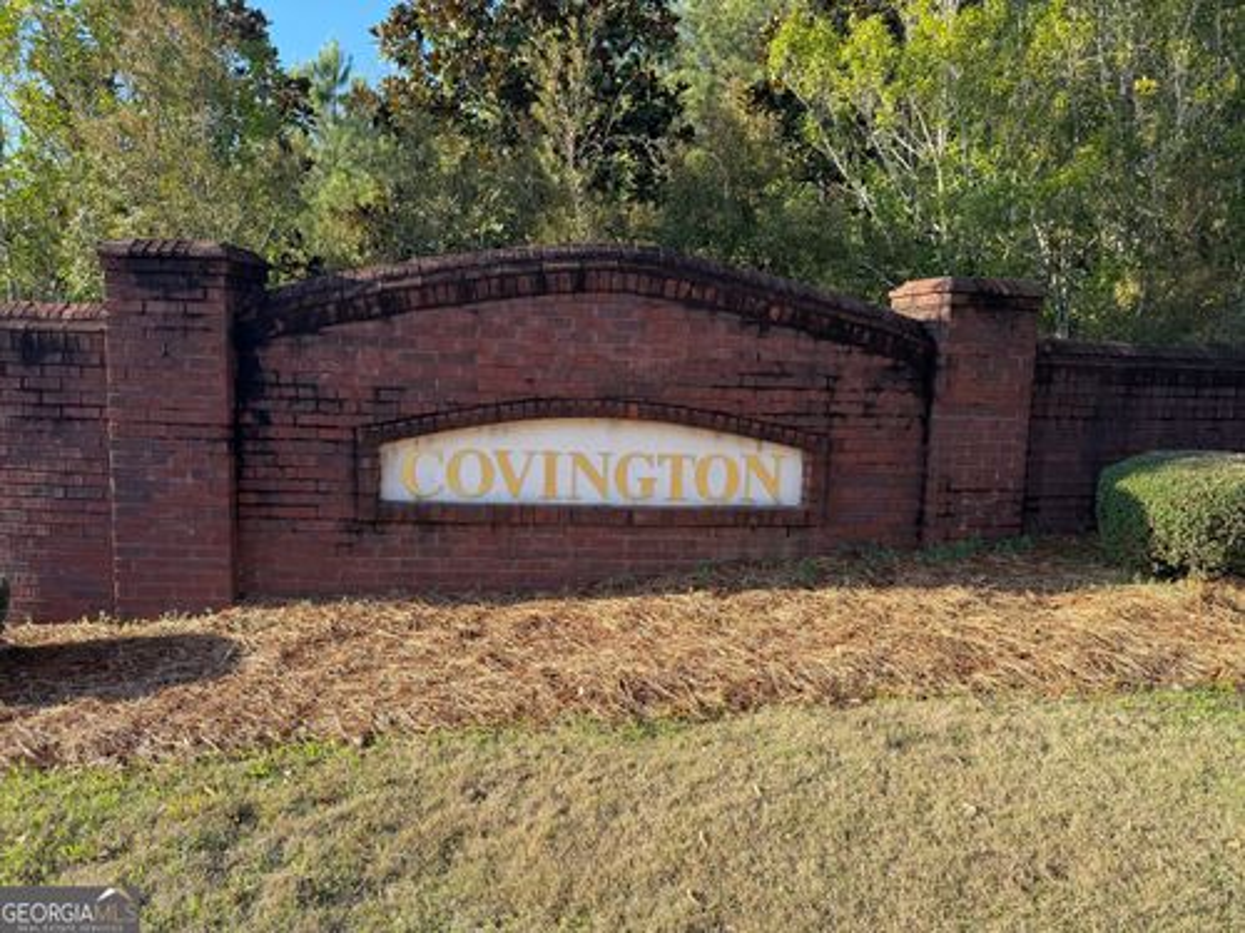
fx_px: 863
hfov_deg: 71.6
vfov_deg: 56.8
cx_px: 622
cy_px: 466
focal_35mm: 24
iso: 80
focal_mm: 6.76
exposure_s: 1/898
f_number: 1.78
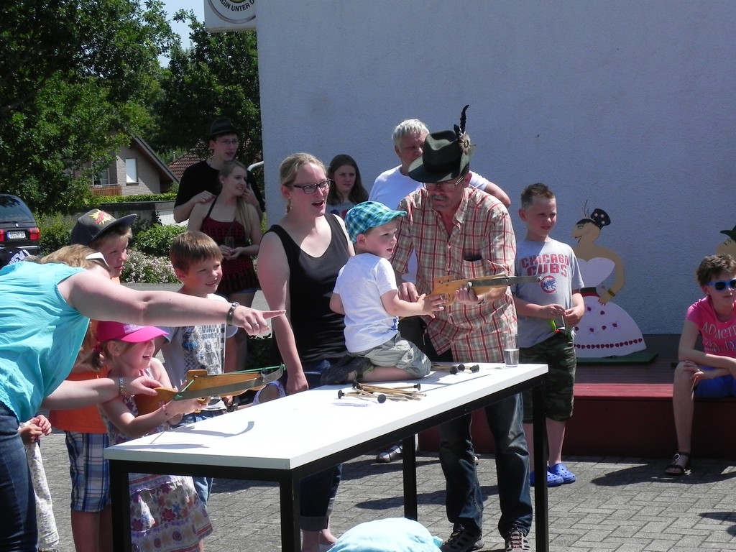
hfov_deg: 26.0
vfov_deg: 19.6
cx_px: 368
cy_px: 276
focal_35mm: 75
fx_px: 1595
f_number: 8
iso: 160
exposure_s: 1/440
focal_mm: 13.4
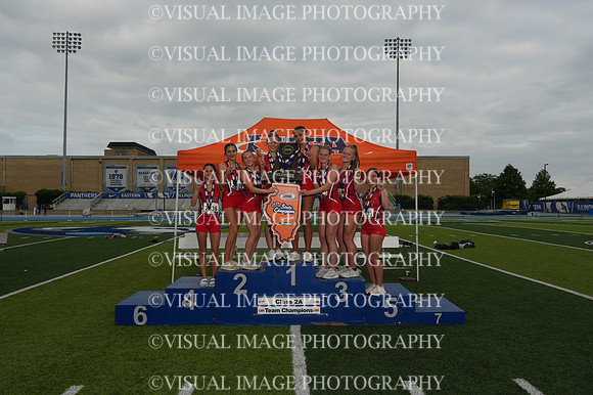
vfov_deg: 43.6
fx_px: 494
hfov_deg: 62.0
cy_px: 198
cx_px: 296
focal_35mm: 30
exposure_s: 1/160
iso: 100
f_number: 10
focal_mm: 20
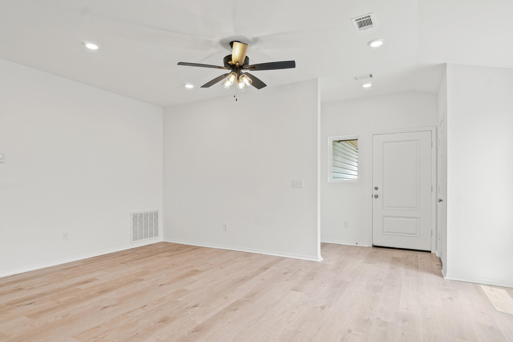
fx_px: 285
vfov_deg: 61.8
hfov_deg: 84.0
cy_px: 187
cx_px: 250
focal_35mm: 20
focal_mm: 12
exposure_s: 1/13
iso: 250
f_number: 9
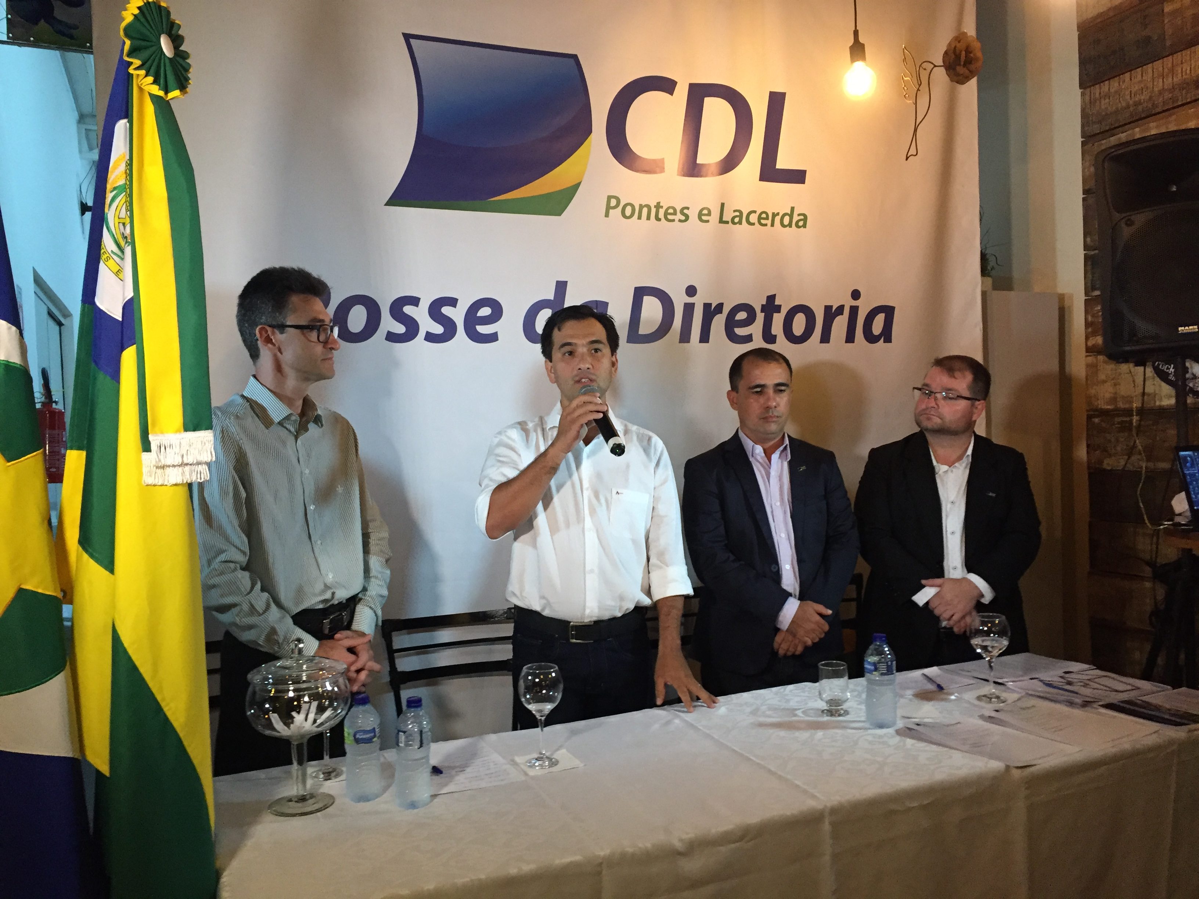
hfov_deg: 61.7
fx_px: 1004
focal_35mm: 29
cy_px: 450
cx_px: 600
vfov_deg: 48.2
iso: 160
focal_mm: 4.15
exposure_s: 1/30
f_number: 2.2
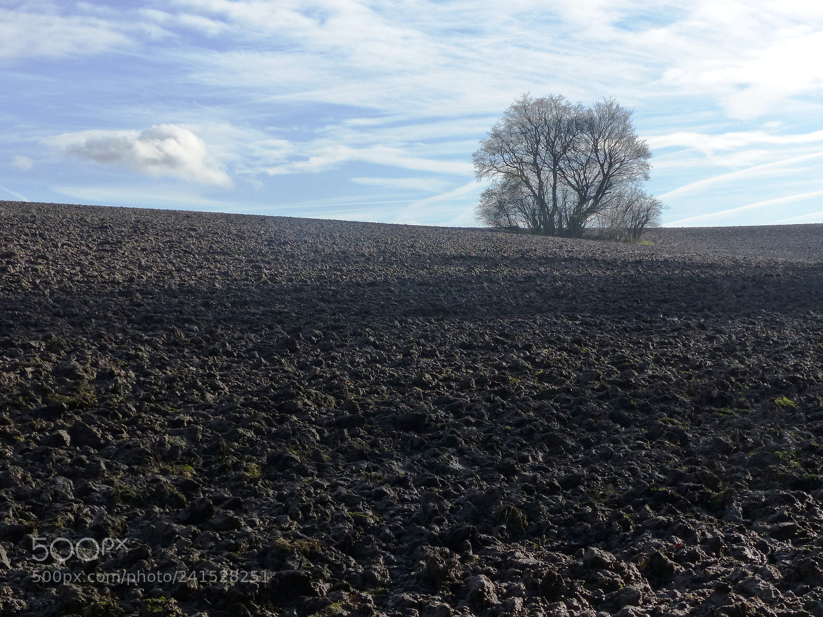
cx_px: 412
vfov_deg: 22.3
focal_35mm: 66
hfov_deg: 29.4
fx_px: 1569
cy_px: 308
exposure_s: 1/1600
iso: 160
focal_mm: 11.9
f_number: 4
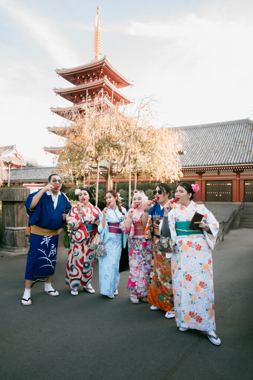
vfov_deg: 69.4
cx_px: 126
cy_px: 190
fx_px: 275
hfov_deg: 49.5
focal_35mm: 26
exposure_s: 1/100
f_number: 2.8
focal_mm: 26
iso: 100
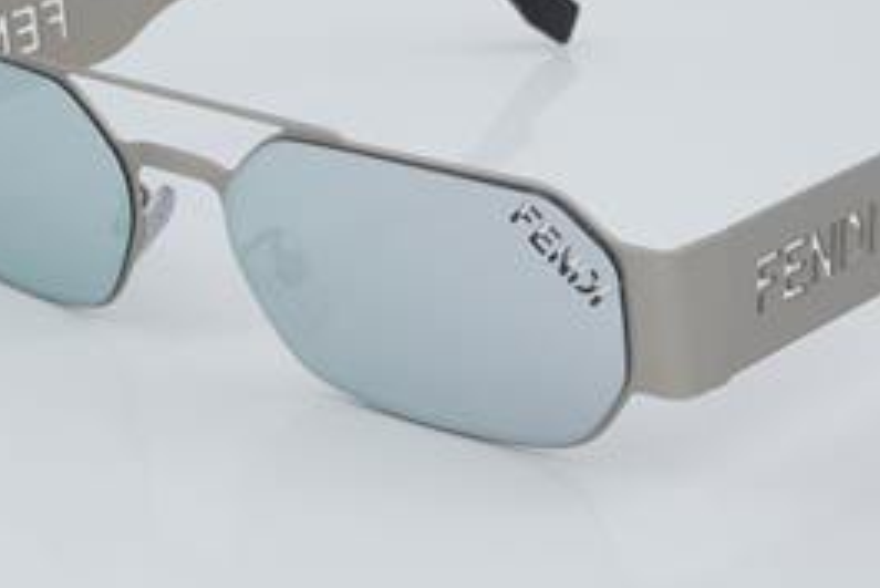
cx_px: 488
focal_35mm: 113
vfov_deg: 12.1
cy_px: 213
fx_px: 2764
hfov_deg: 18.1
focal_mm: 50
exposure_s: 1/3
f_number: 32
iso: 100
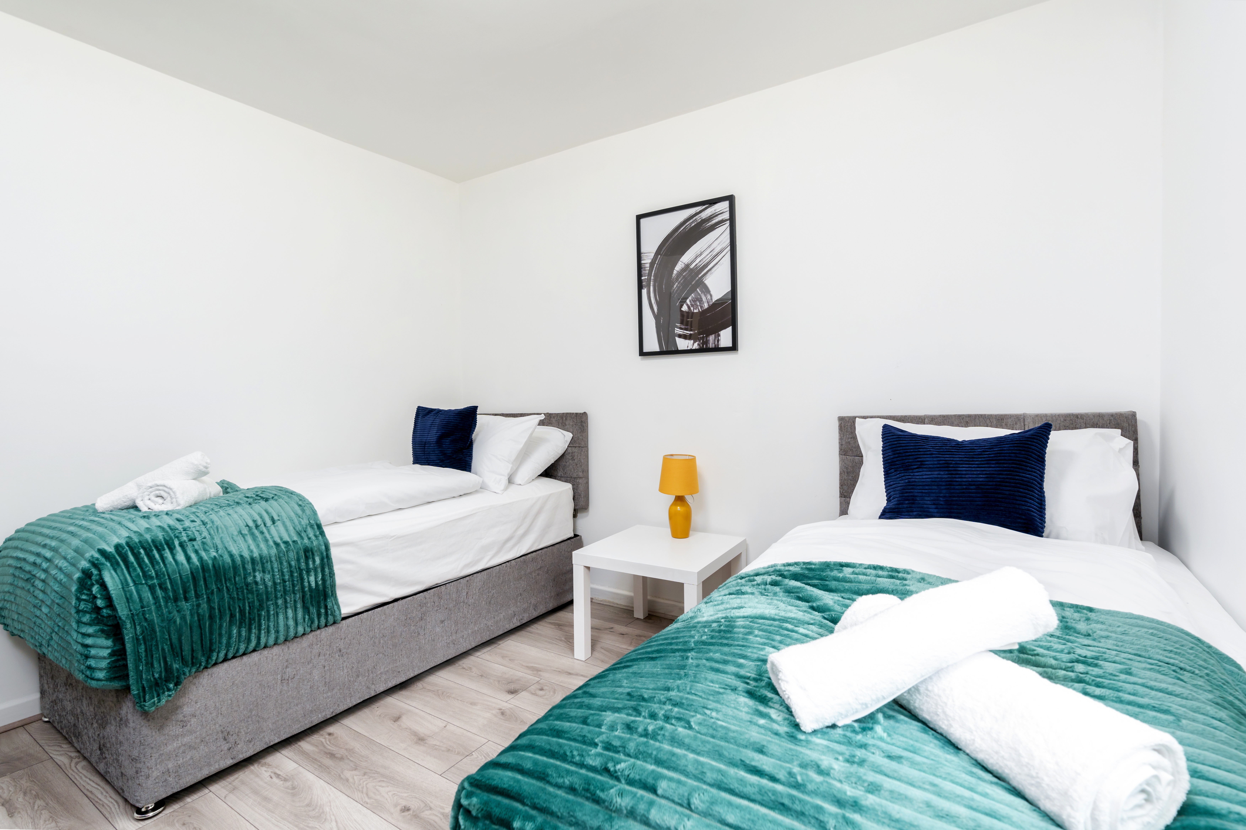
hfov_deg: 96.7
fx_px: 554
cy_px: 415
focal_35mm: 16
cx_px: 623
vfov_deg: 73.7
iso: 320
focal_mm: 16
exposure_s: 1/50
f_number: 8
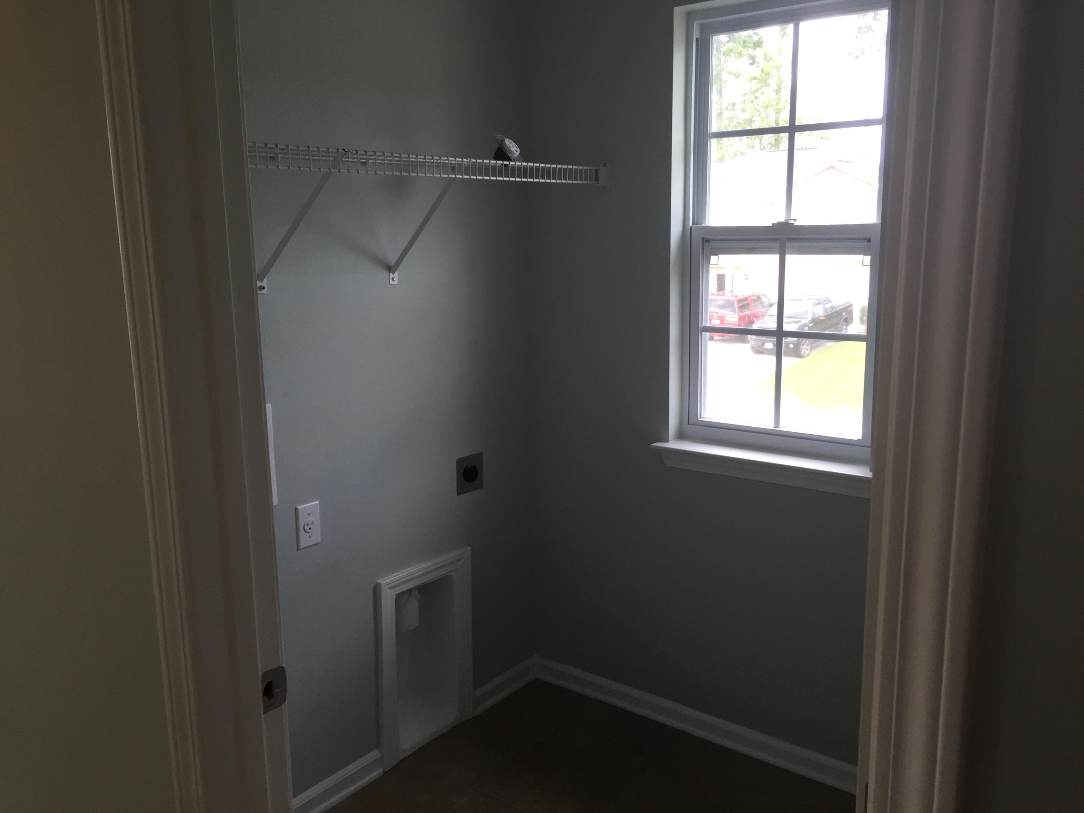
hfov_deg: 61.7
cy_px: 406
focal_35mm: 29
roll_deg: -0.1
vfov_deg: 48.2
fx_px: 908
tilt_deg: -10.3
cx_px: 542
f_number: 2.2
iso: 50
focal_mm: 4.15
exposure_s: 1/120
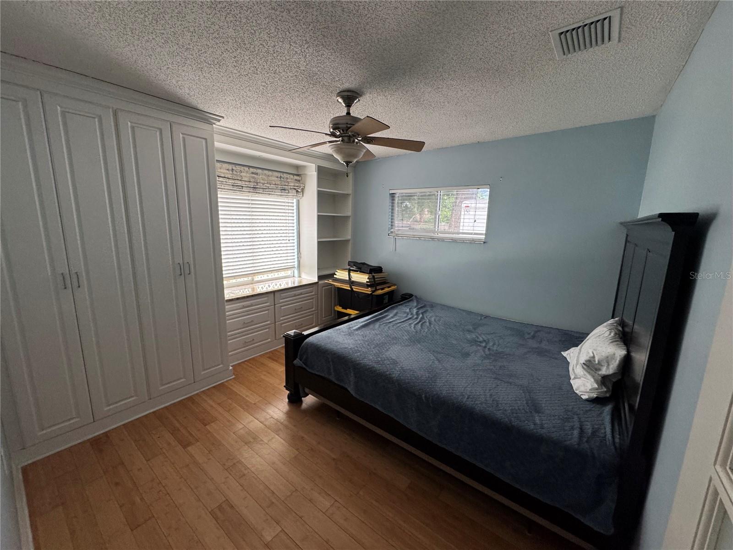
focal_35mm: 14
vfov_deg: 85.7
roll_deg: -1.4
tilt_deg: -11.1
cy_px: 275
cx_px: 366
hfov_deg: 102.1
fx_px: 296
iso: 250
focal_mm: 2.22
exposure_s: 1/60
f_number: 2.2
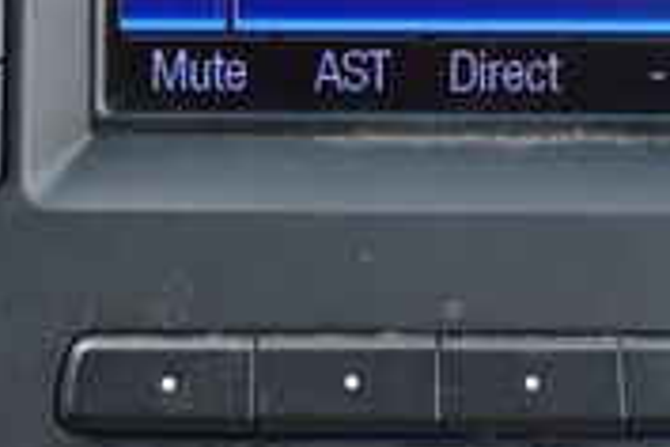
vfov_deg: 7.8
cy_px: -114
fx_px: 3238
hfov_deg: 11.8
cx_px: 344
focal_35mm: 174
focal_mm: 32
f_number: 8
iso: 400
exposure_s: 1/50
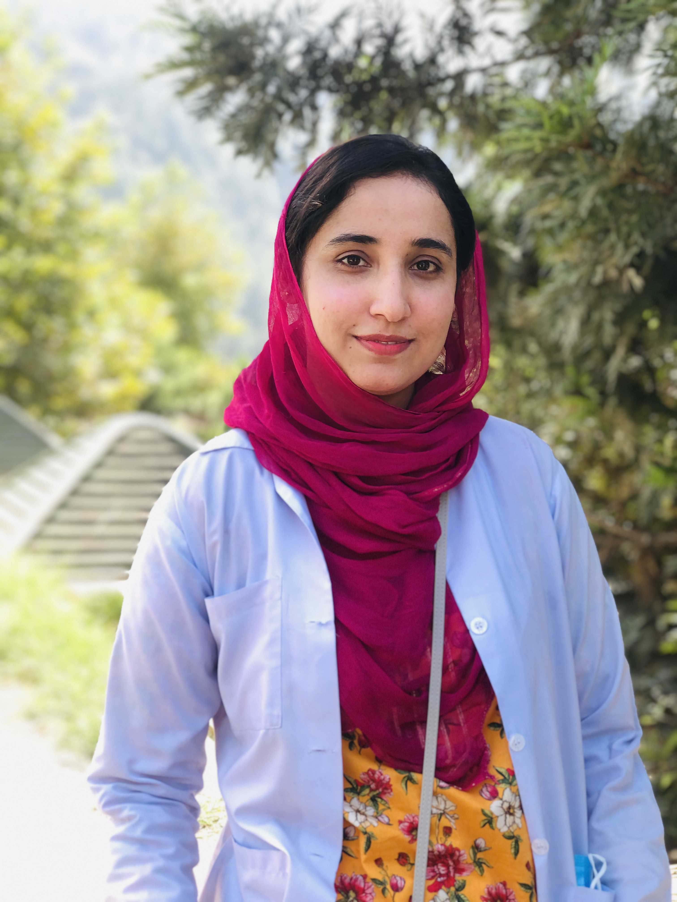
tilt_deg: -4.5
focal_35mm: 57
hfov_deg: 25.7
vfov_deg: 33.8
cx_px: 338
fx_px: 1486
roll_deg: -0.5
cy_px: 451
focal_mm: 6.6
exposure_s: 1/120
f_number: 2.8
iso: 32
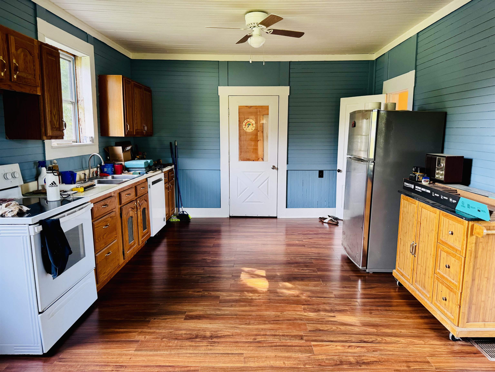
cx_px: 248
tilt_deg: -10.0
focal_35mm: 24
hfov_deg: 71.6
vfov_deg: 56.8
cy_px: 186
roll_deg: +0.1
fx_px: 343
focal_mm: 6.76
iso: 200
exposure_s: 1/60
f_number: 1.78
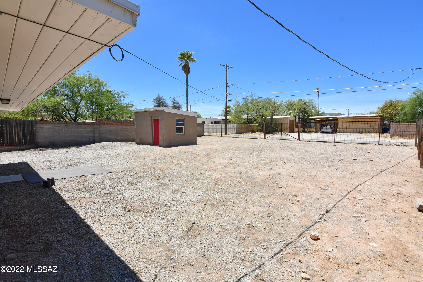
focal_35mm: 16
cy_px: 141
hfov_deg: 96.7
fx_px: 188
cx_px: 212
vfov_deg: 73.7
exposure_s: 1/400
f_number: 10
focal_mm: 11
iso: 100
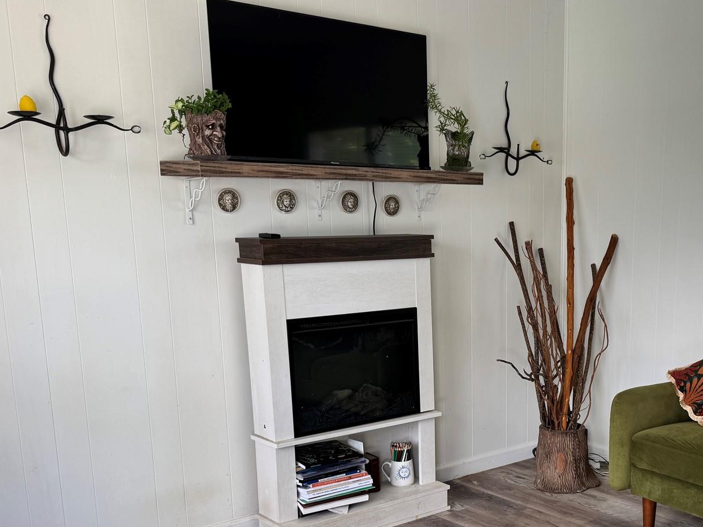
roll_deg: -0.3
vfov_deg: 34.5
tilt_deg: -12.4
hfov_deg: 44.3
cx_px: 528
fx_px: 833
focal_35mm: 41
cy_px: 388
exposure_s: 1/121
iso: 64
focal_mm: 6.76
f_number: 1.78
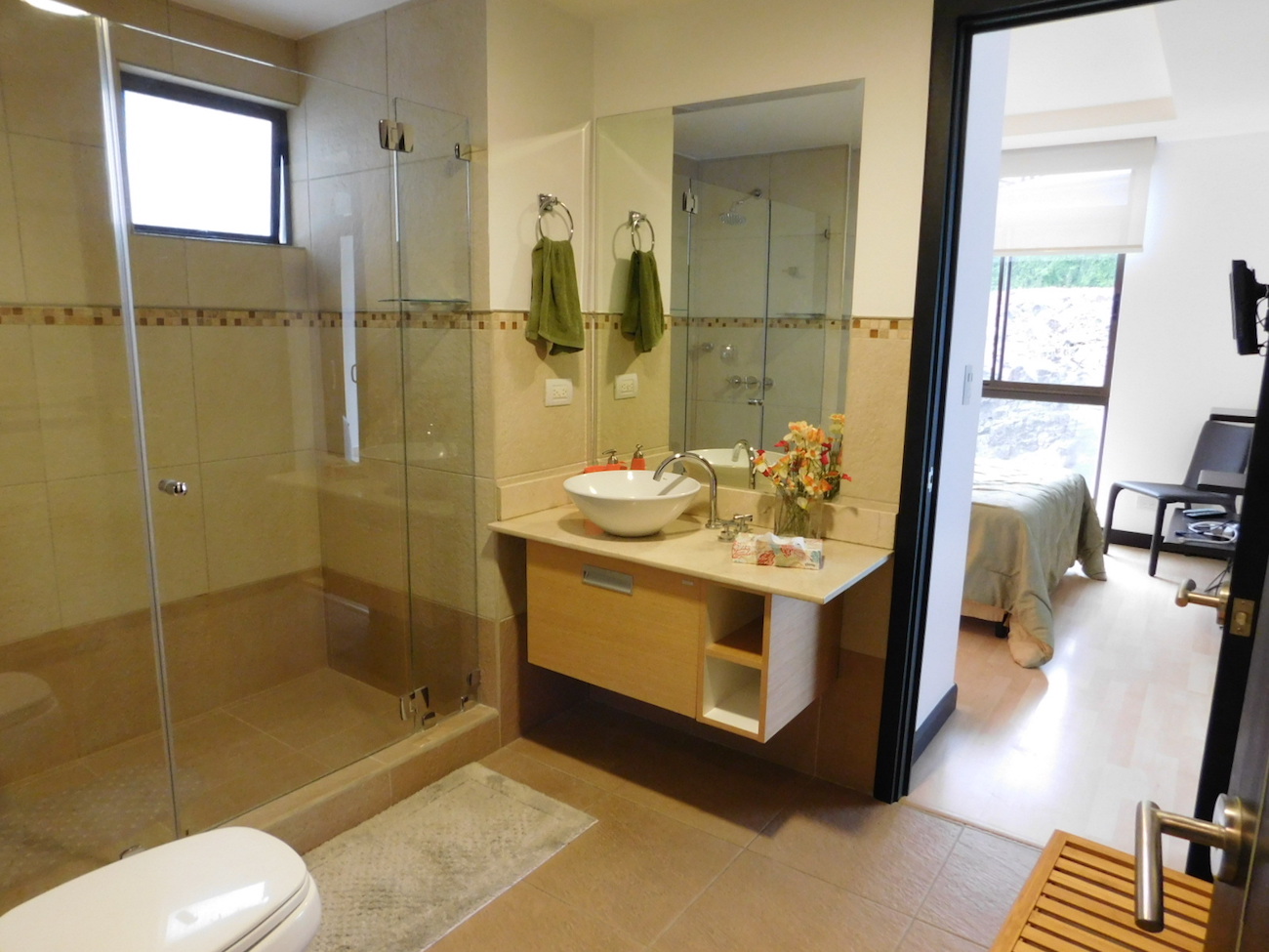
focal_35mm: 23
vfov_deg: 58.9
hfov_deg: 73.9
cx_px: 634
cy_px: 476
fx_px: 843
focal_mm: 4
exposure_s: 1/15
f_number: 3
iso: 400
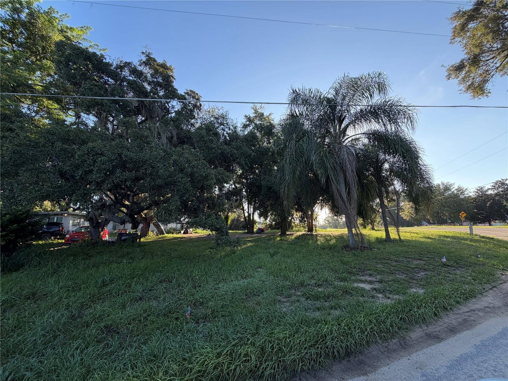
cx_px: 254
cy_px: 190
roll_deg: +3.5
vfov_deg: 85.7
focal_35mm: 14
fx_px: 205
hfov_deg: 102.1
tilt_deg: +12.2
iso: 64
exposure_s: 1/465
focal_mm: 2.22
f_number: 2.2
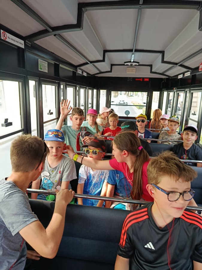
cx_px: 101
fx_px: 187
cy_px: 135
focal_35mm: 24
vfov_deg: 71.6
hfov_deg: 56.8
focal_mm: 5.24
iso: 271
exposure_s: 1/100
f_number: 1.7
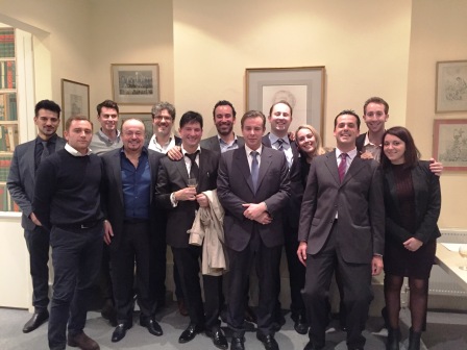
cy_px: 175
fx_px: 391
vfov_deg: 48.2
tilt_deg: -5.5
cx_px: 234
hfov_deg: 61.7
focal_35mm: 29
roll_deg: -0.2
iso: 400
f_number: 2.2
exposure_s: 1/17
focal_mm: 4.15
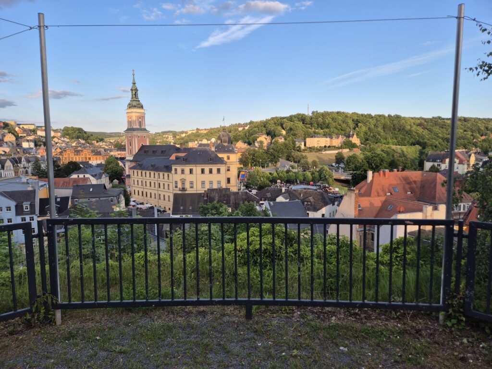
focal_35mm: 23
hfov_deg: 73.9
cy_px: 184
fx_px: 327
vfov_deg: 58.9
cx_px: 246
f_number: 1.8
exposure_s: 1/348
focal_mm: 5.4
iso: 25
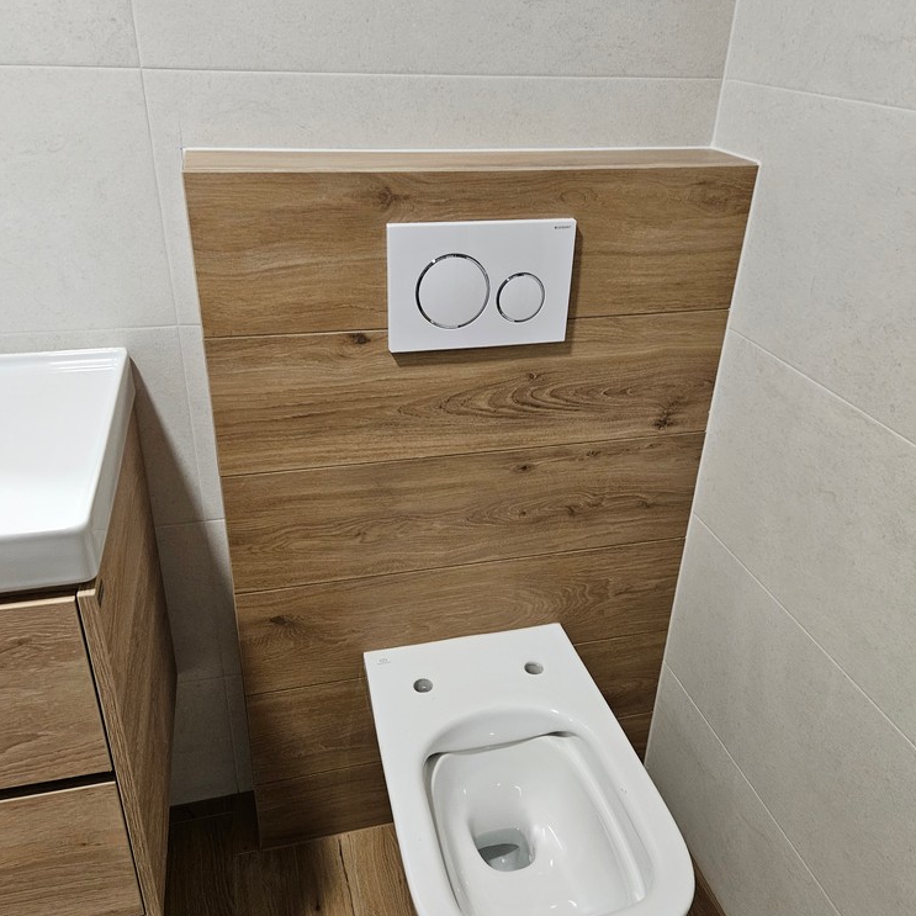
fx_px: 838
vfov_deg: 57.3
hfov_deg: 57.3
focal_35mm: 28
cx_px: 450
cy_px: 456
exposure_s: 1/100
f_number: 1.8
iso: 500
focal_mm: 5.4
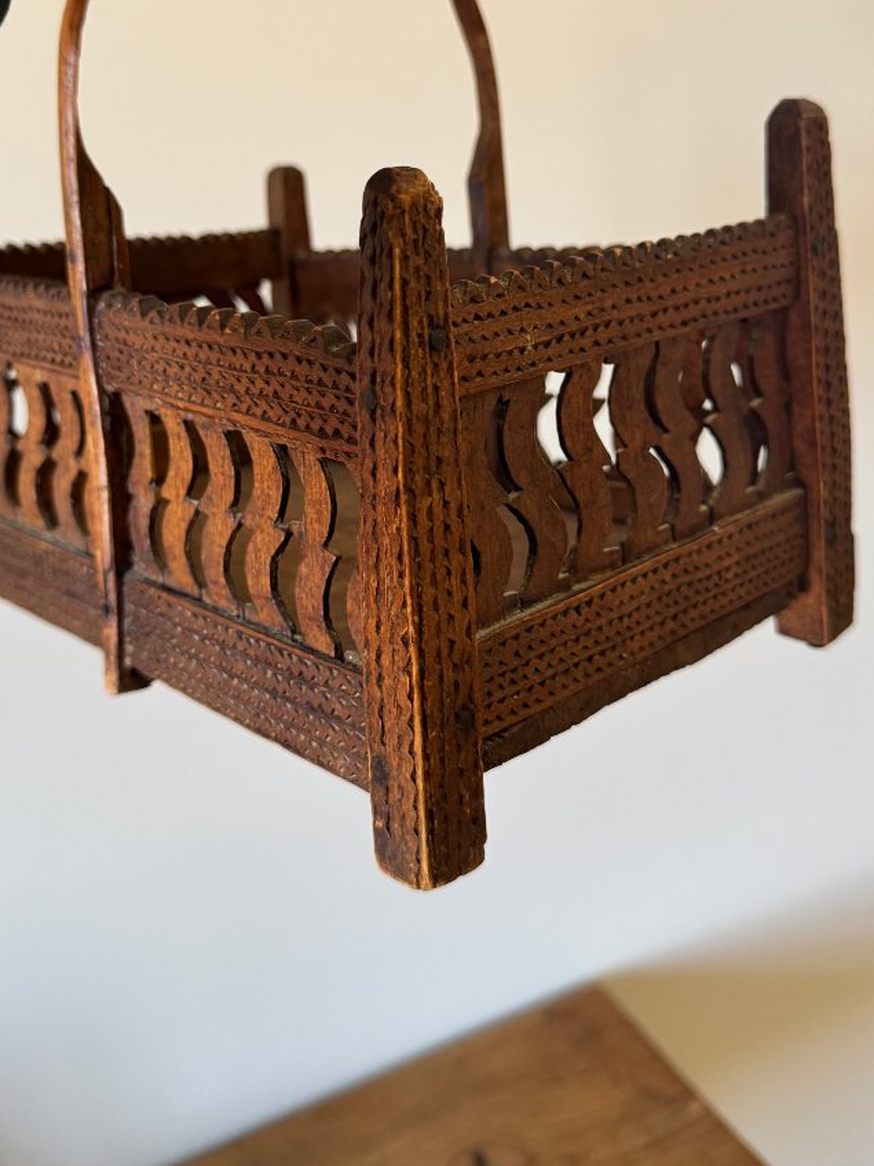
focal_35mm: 34
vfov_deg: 53.1
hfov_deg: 41.8
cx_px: 409
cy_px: 410
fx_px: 1145
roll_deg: +4.6
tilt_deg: -16.3
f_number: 1.78
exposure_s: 1/97
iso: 200
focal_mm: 6.76
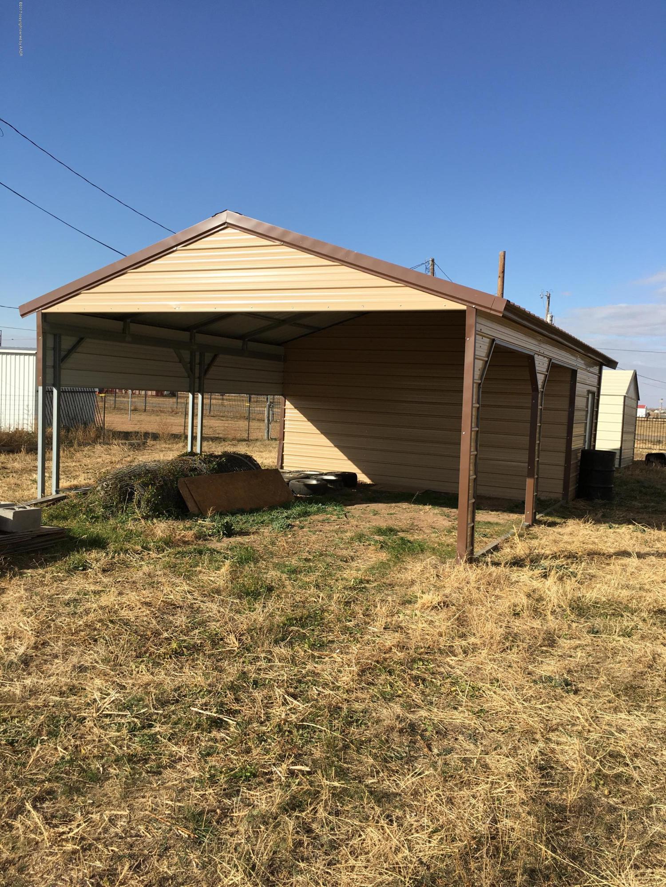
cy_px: 444
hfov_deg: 48.2
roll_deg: -2.1
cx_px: 333
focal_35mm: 29
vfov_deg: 61.7
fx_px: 744
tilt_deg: -2.7
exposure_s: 1/1603
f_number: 2.2
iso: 25
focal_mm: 4.15
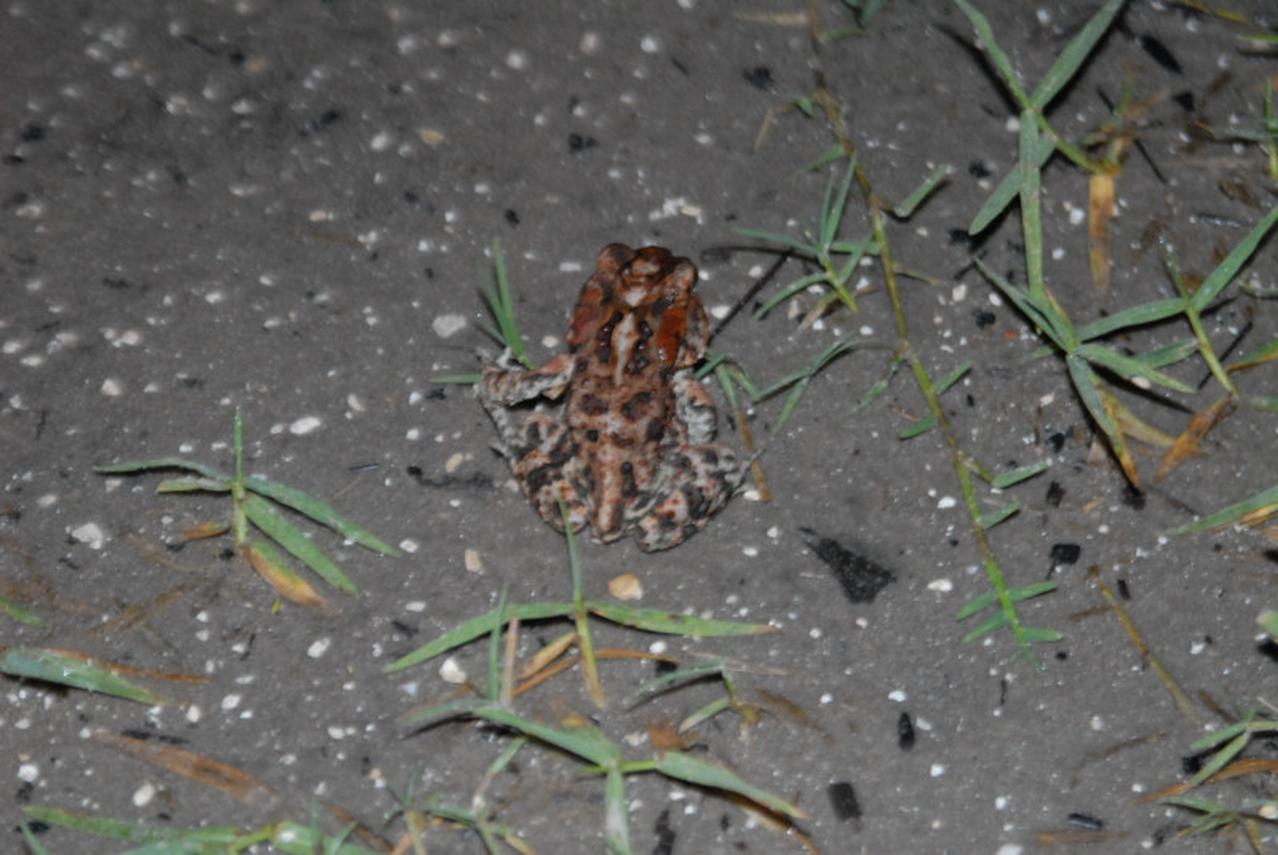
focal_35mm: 105
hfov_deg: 19.4
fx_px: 3731
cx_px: 639
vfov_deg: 13.1
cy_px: 428
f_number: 2.8
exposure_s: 1/80
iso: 1100
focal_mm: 70
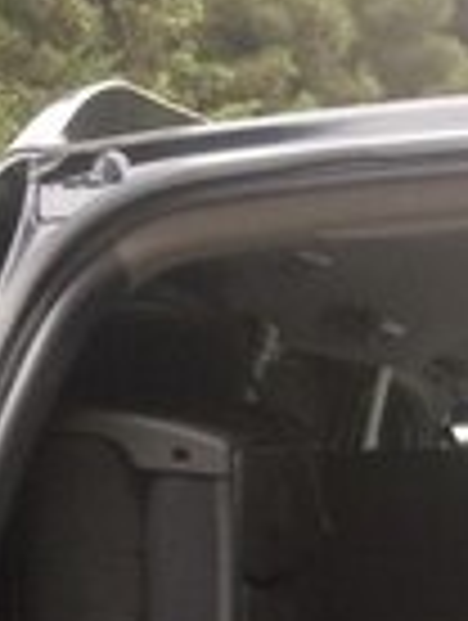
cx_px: 684
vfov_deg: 17.0
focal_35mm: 104
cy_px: 936
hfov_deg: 13.5
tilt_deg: -17.2
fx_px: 1869
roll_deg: +5.5
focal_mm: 4.15
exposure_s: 1/33
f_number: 2.2
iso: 50
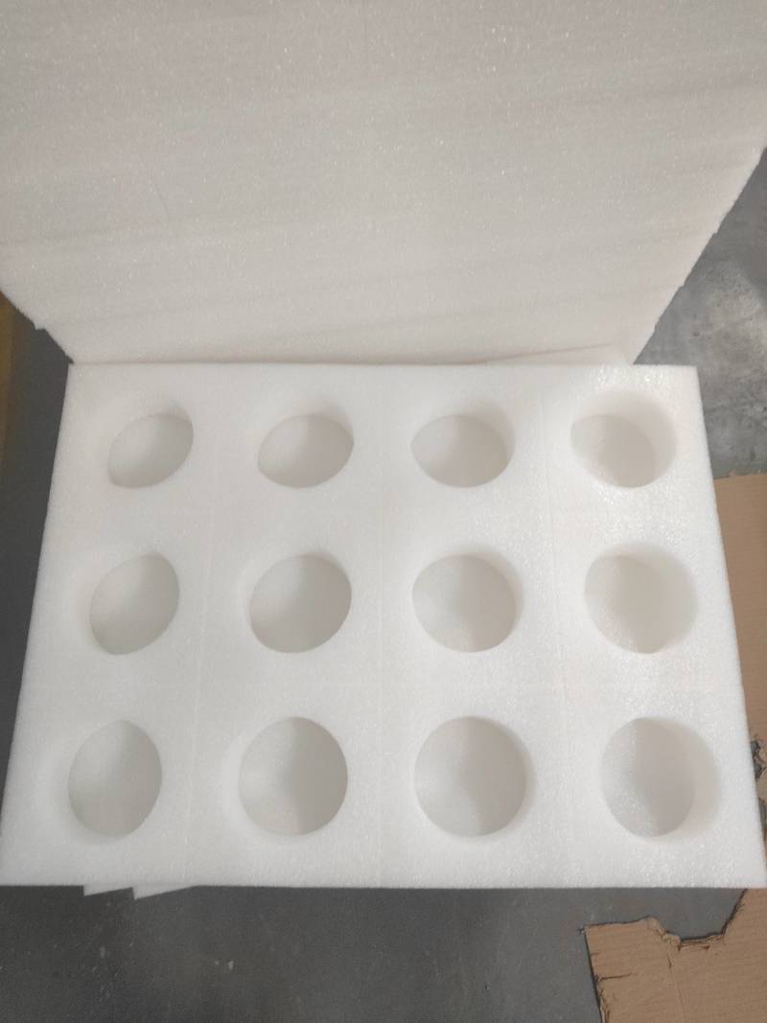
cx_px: 384
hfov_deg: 58.9
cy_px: 512
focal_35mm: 23
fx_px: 680
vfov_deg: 73.9
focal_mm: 5.25
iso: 1000
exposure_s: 1/50
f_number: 1.8
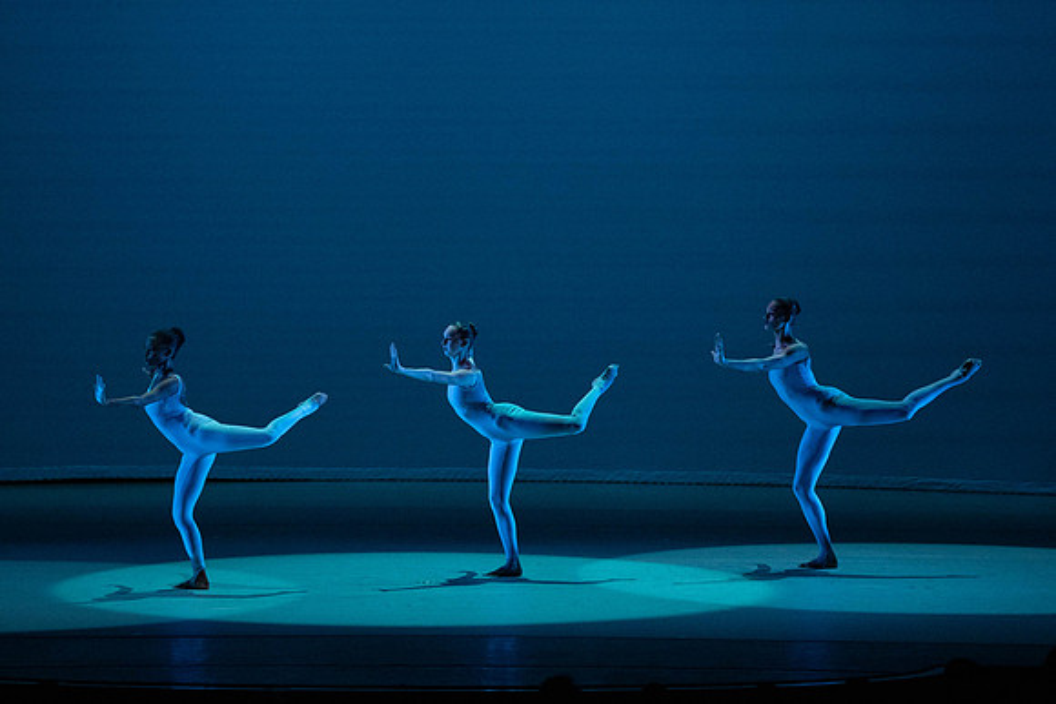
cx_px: 528
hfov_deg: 11.2
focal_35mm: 183
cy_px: 352
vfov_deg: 7.5
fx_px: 5369
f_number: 5.6
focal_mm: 183
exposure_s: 1/400
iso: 16000
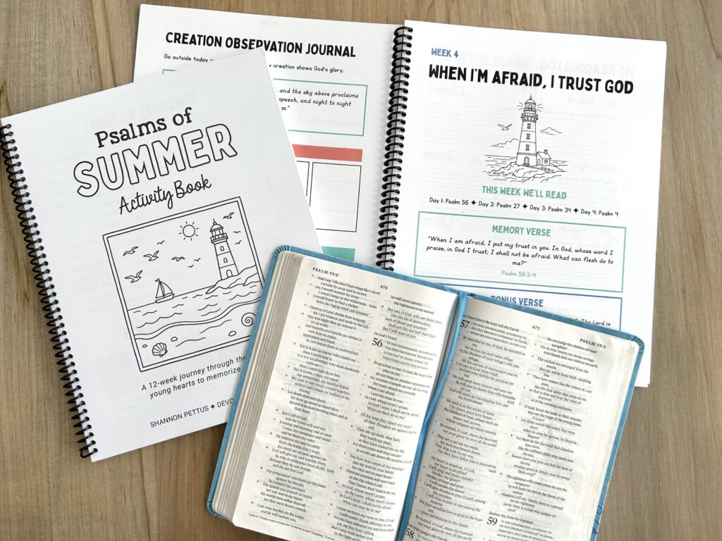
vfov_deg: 53.1
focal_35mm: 26
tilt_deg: -86.5
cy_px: 270
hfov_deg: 67.3
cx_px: 361
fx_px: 542
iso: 50
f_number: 1.5
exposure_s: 1/120
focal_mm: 5.7
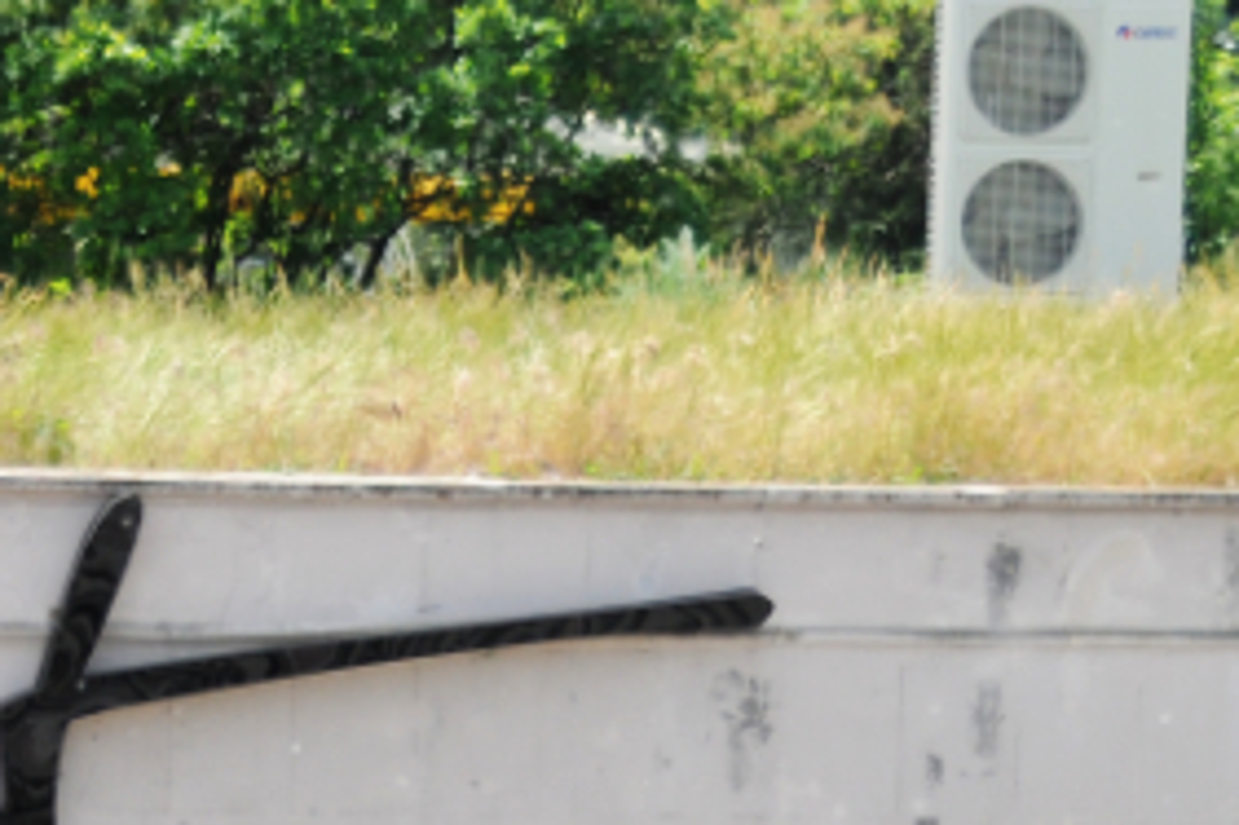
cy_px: 1390
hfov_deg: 10.7
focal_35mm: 192
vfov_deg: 7.0
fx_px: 6604
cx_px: 335
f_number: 5.6
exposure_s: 1/1000
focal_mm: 36
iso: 320
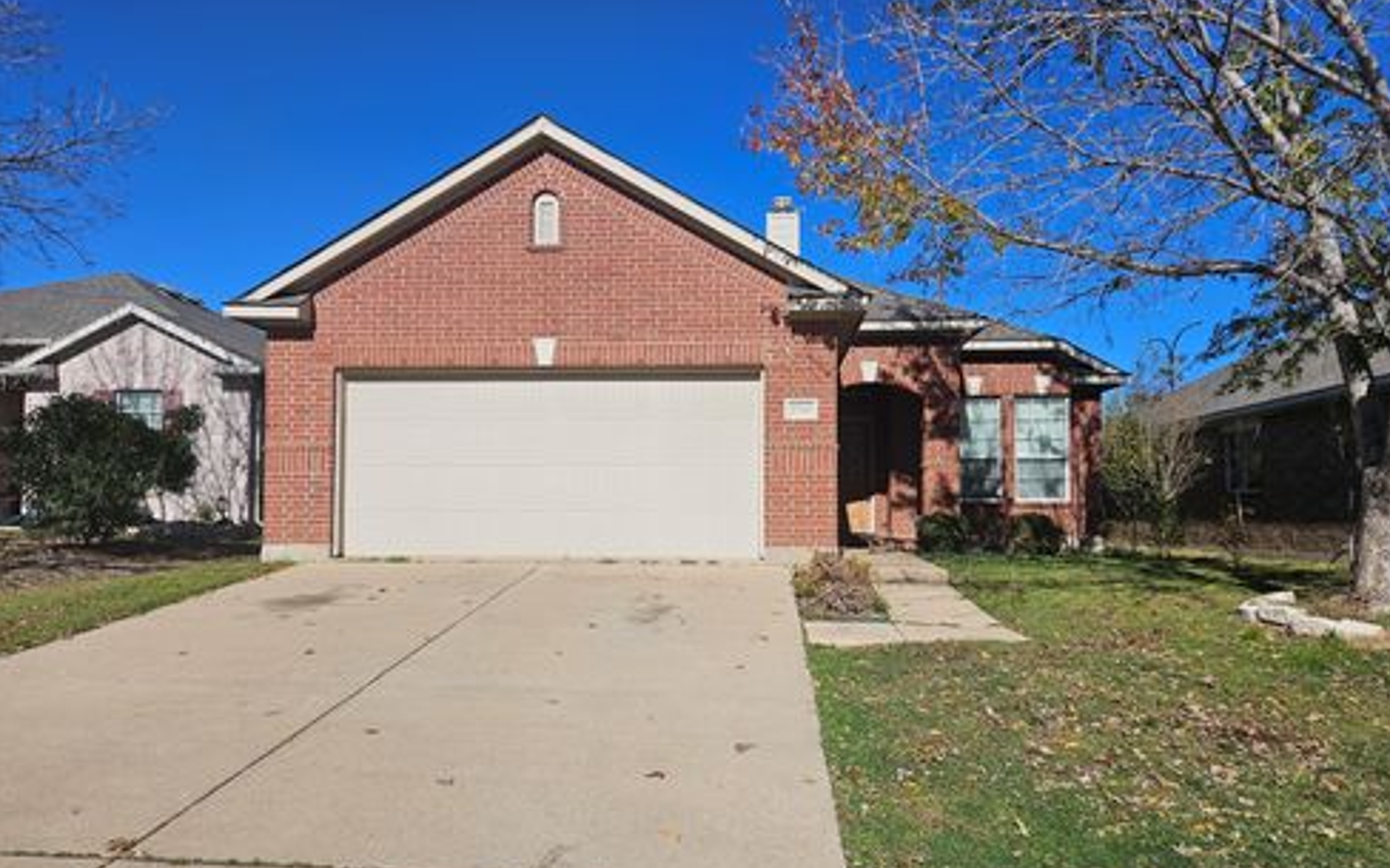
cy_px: 480
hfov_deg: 72.5
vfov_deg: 49.2
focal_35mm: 25
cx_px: 686
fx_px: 947
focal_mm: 5.4
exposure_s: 1/4373
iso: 25
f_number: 1.8
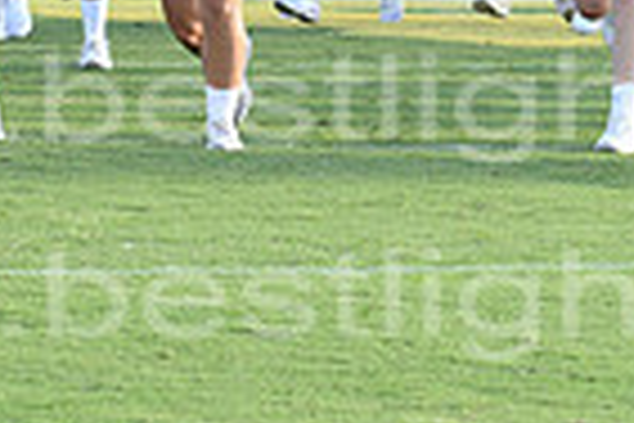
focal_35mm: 530
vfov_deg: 2.6
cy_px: -187
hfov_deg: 3.9
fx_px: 9333
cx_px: 630
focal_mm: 86
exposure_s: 1/500
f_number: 5.6
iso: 360
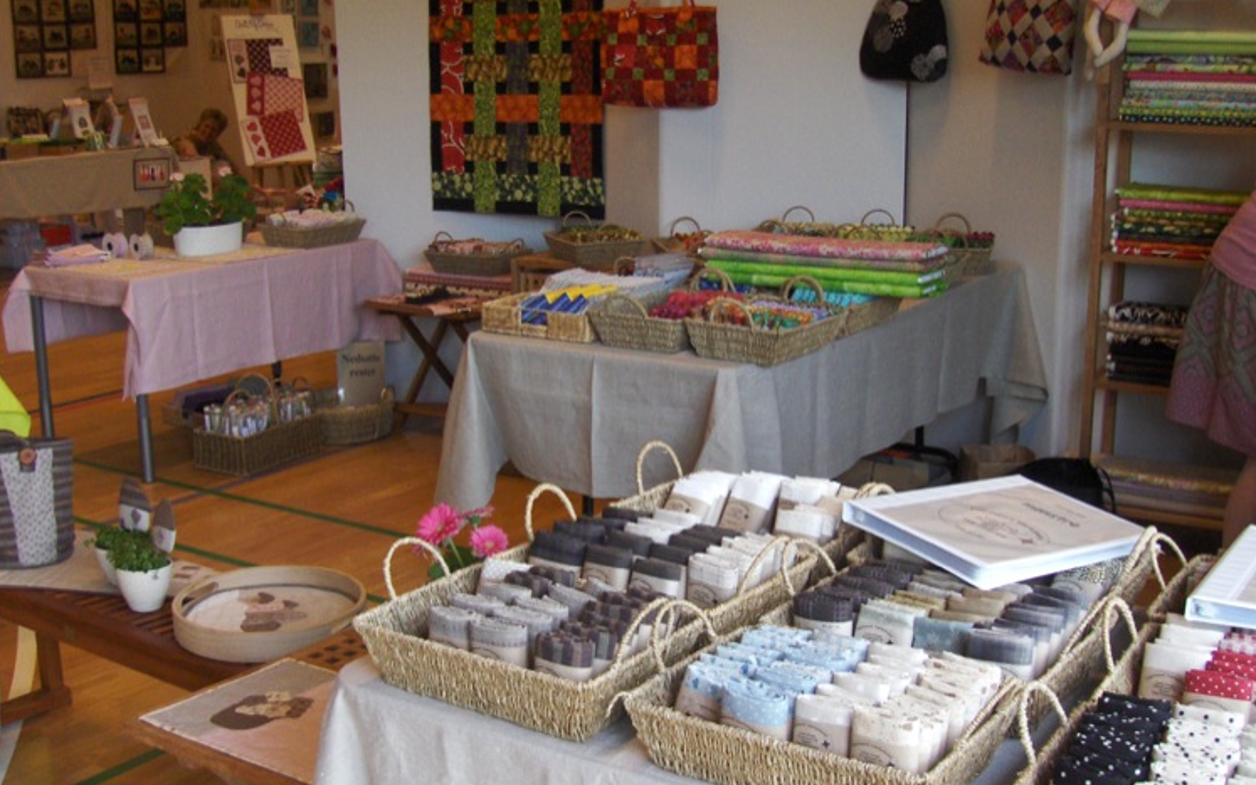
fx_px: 1677
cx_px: 629
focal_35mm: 49
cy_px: 407
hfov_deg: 41.1
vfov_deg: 26.3
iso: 200
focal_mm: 7.4
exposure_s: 1/65.8
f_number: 3.6
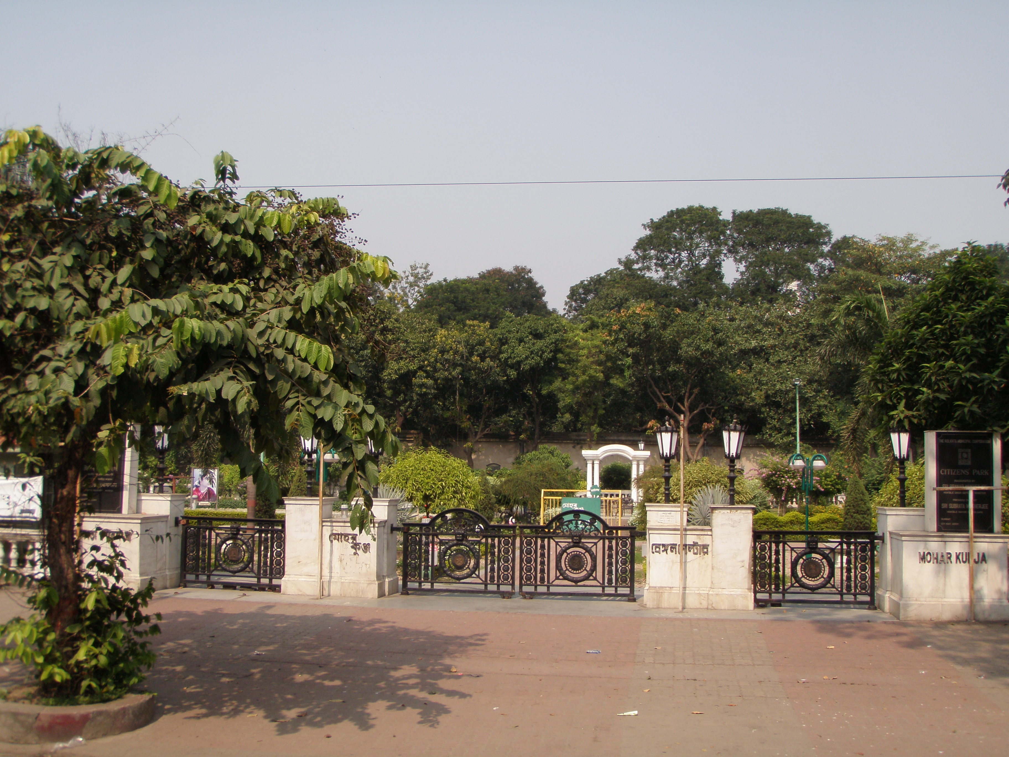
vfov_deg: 37.7
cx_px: 504
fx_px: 1108
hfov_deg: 49.0
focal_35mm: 38
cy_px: 378
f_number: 3.5
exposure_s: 1/640
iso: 80
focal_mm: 6.7
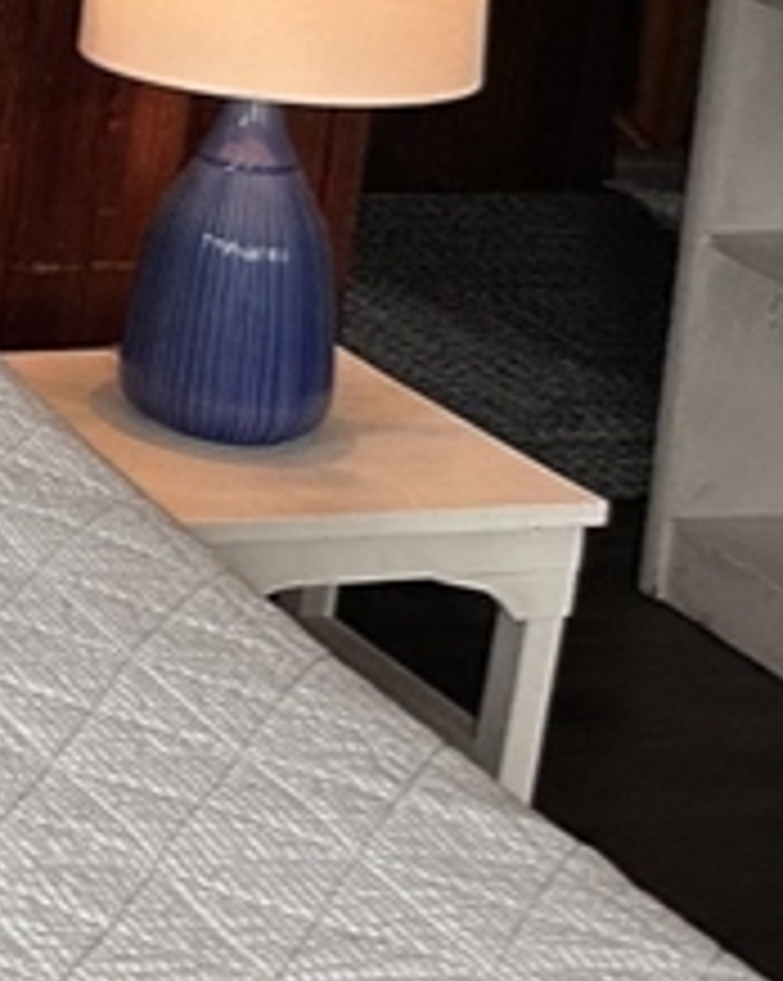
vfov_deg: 16.7
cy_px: -216
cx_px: -1328
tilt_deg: -11.2
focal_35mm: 110
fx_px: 3191
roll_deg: -1.5
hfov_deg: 10.9
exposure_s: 1/60
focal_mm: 6.86
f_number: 1.78
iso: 125
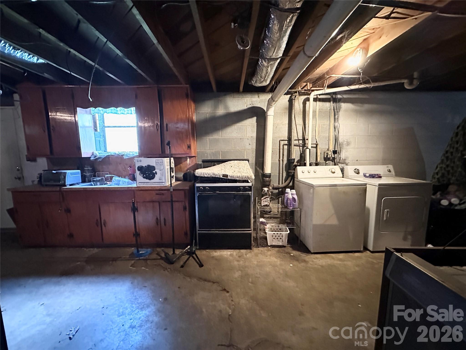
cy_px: 175
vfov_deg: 85.7
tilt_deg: -6.5
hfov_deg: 102.1
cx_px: 233
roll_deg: +0.6
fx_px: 188
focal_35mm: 14
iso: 1250
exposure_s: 1/30
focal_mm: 2.22
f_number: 2.2
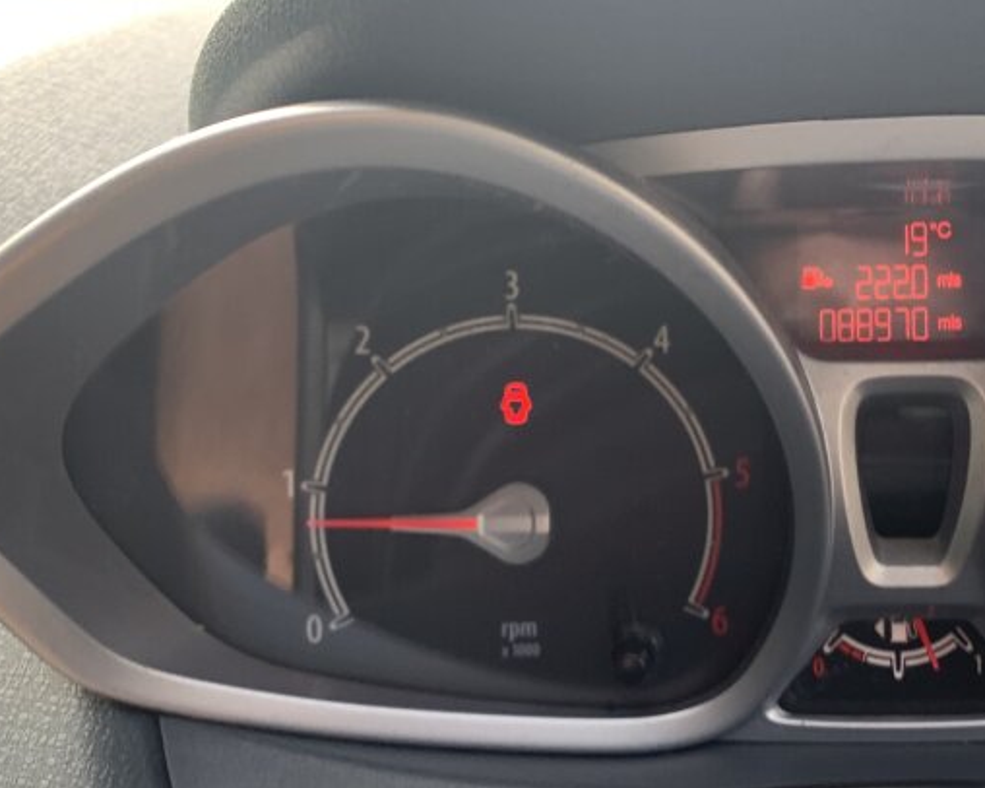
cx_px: 754
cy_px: 391
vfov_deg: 33.4
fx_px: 1311
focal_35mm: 45
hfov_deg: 39.9
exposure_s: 1/121
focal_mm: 4.25
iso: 64
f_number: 1.8
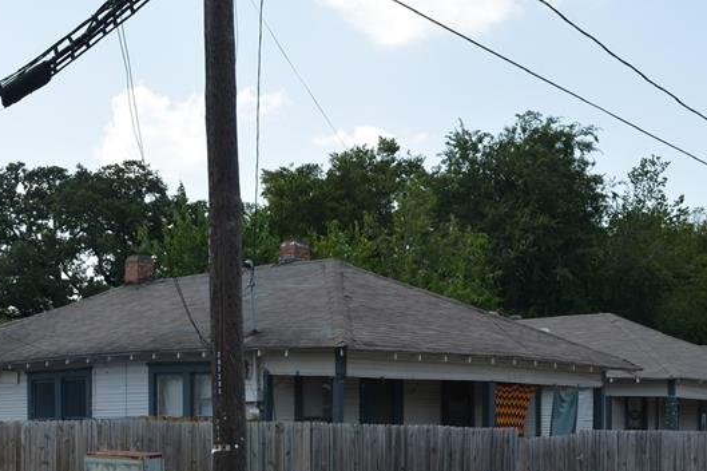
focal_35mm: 61
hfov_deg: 32.8
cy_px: 412
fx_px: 1197
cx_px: 429
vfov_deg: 21.8
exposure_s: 1/160
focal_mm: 21
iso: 100
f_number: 7.1
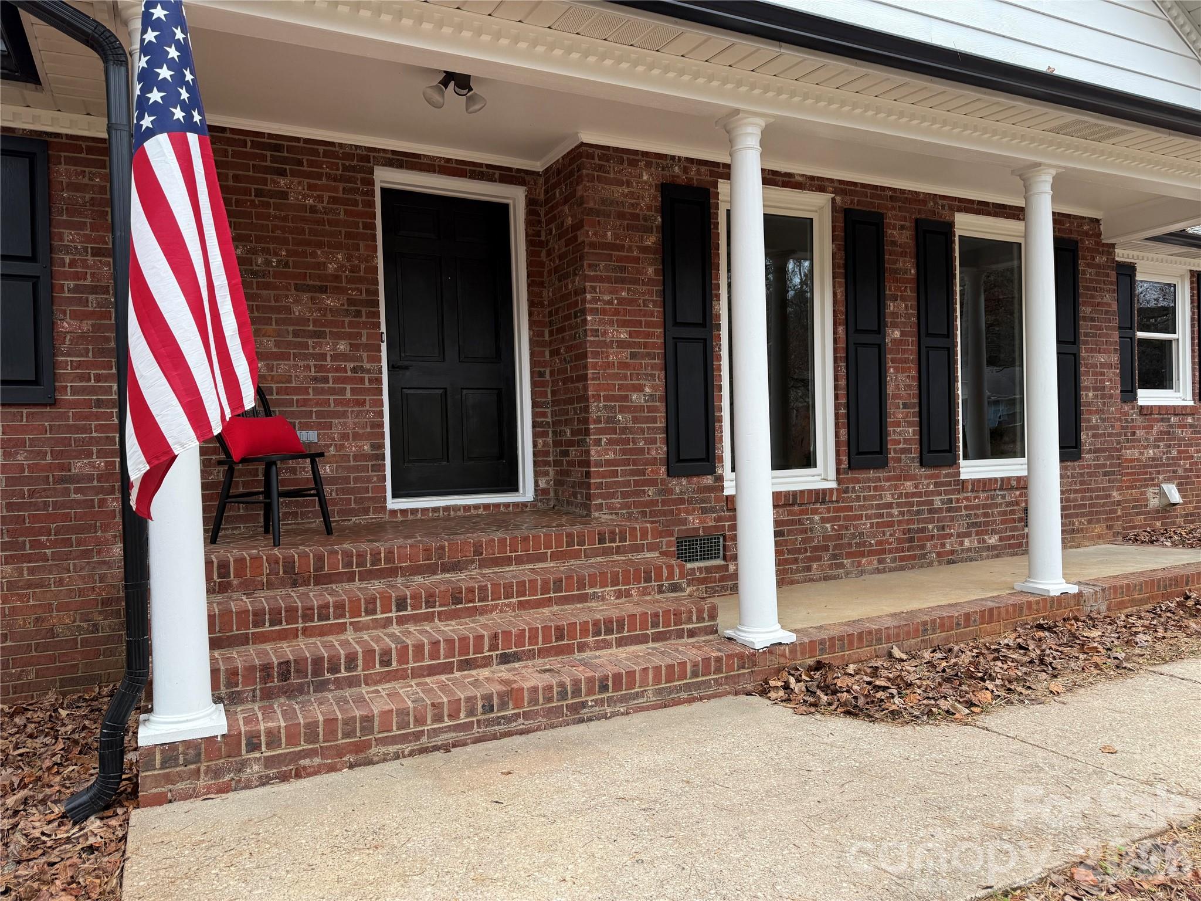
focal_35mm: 24
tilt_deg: +0.3
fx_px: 833
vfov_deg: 56.8
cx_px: 600
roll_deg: +2.2
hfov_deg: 71.6
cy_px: 450
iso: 80
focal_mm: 6.76
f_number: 1.78
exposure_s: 1/423
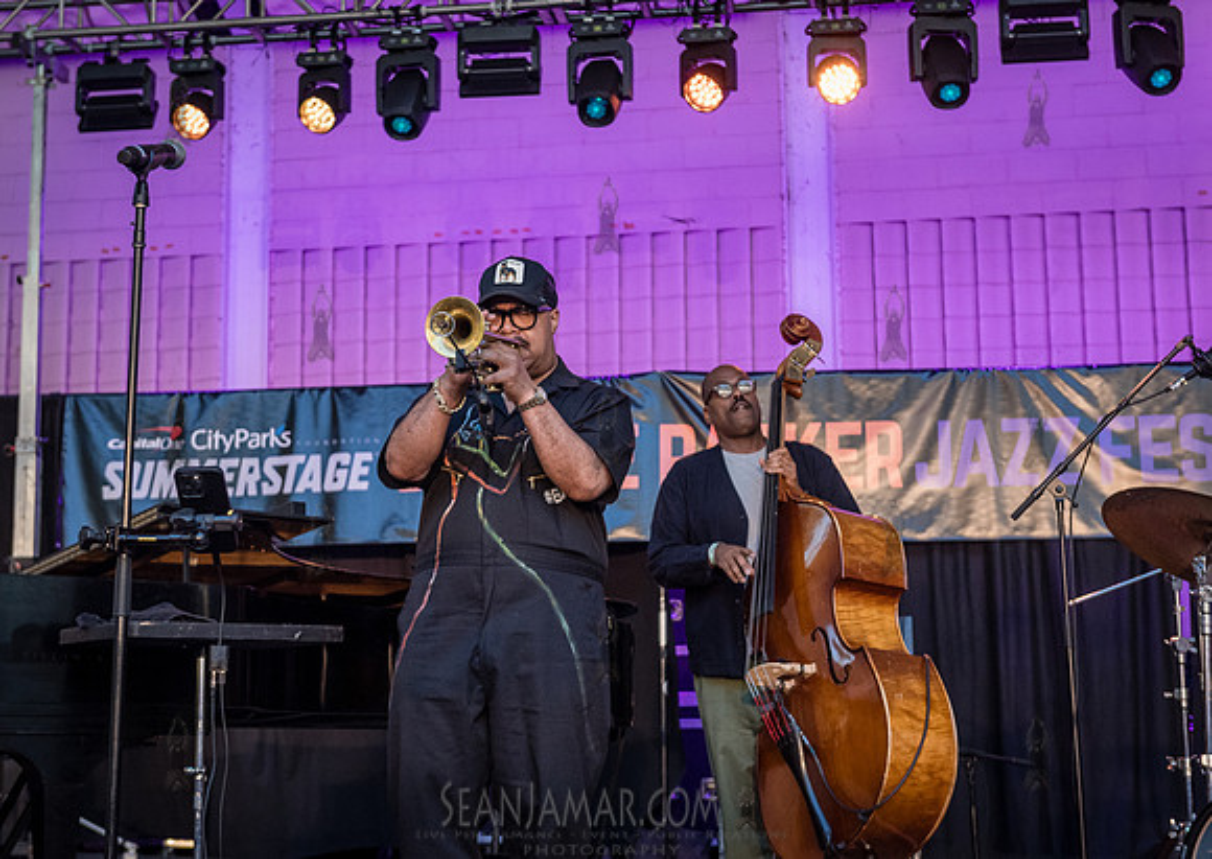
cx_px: 507
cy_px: 404
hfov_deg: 30.2
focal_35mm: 65
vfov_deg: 21.7
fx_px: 2241
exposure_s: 1/800
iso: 3200
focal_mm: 55
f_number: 4
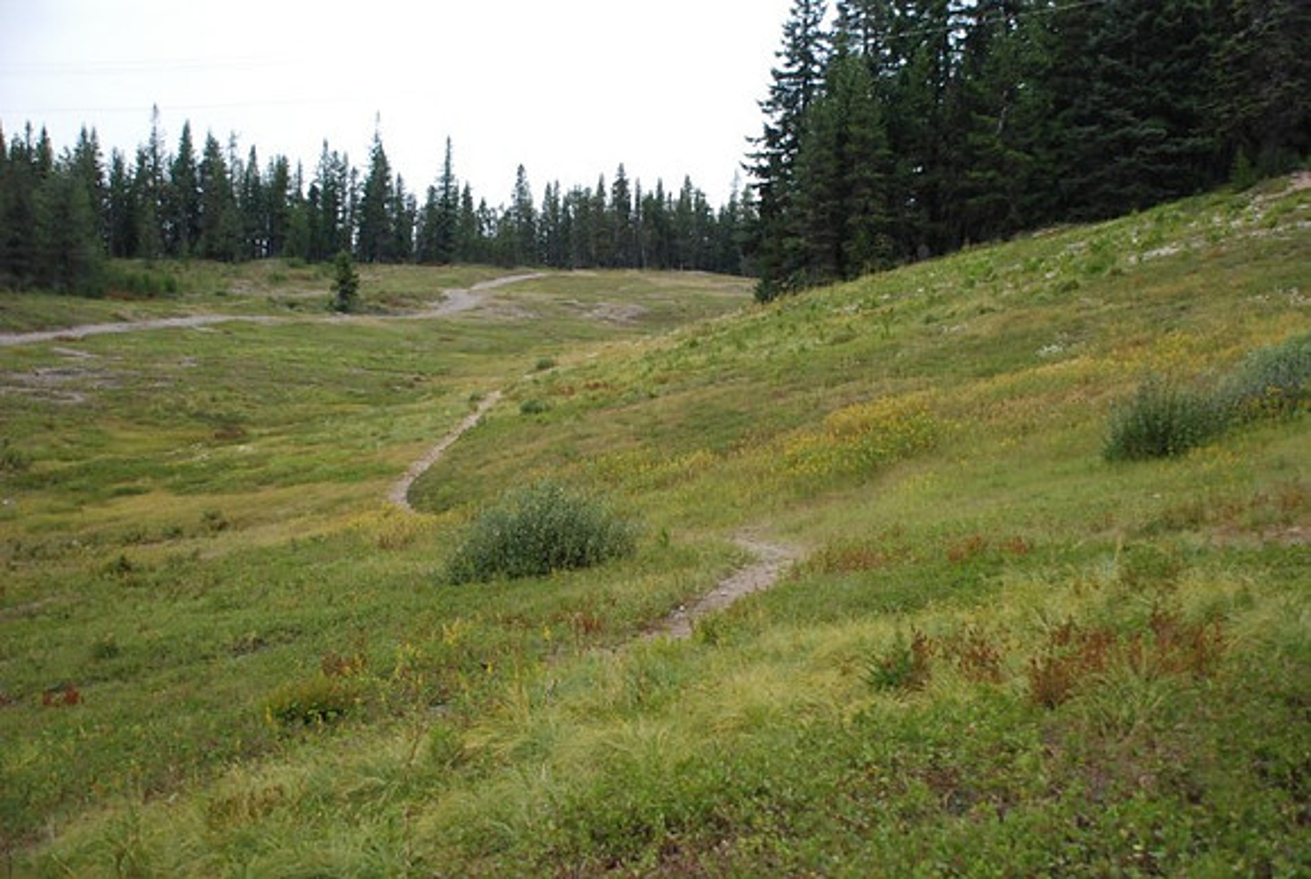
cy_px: 440
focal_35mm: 46
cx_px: 656
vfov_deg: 29.1
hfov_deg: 42.3
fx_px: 1696
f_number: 4.2
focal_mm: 31
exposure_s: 1/4000
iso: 1600
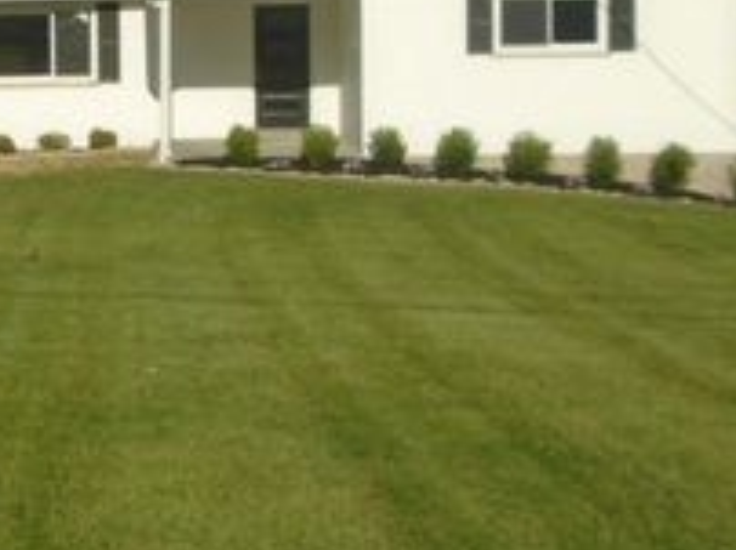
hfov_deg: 18.4
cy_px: 148
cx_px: -7
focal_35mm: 104
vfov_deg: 14.2
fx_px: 2209
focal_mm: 7.4
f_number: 10.3
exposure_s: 1/250
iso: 100
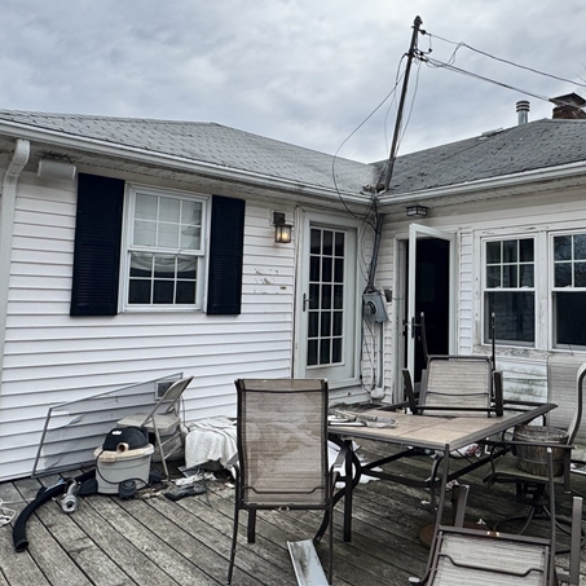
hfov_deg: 55.3
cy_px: 259
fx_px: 536
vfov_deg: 57.1
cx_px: 419
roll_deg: -1.0
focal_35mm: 28
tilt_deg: +3.8
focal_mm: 2.22
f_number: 2.2
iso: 50
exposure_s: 1/2208
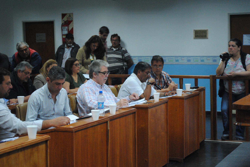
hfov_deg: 24.6
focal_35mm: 82
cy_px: 84
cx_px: 125
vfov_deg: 16.6
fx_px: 574
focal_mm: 55
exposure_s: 1/30
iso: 900
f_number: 5.6
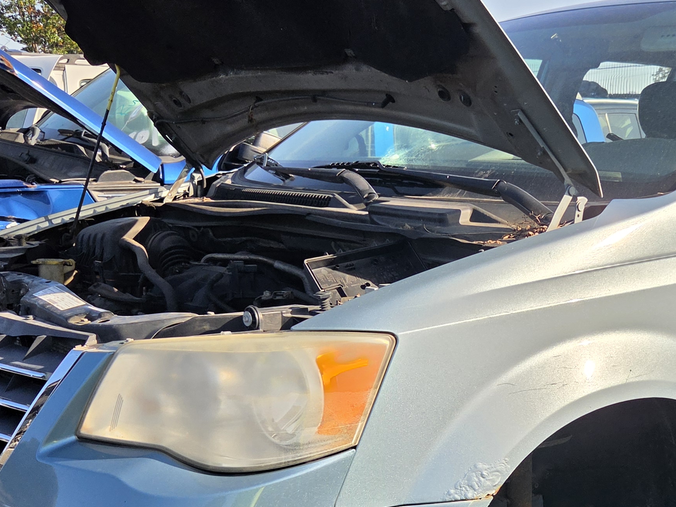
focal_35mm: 53
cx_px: 539
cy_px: 400
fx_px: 1035
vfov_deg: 27.0
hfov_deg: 35.0
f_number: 1.8
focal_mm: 5.4
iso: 80
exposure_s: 1/5002
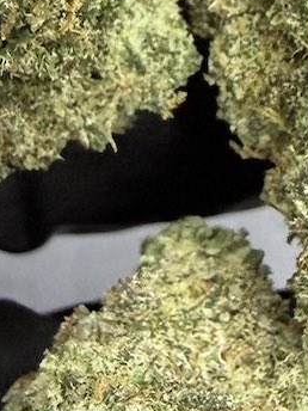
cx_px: 187
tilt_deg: -71.6
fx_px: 1590
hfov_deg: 11.1
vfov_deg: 14.7
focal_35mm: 134
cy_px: 97
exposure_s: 1/50
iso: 160
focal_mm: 2.22
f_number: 2.2
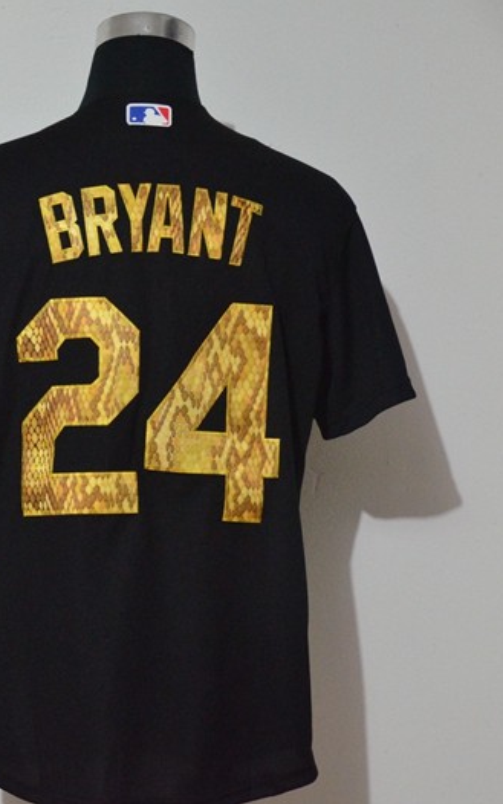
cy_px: 402
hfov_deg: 11.1
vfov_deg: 18.0
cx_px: -90
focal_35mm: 116
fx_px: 2543
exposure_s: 1/15
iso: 4000
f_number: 4.8
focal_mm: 50
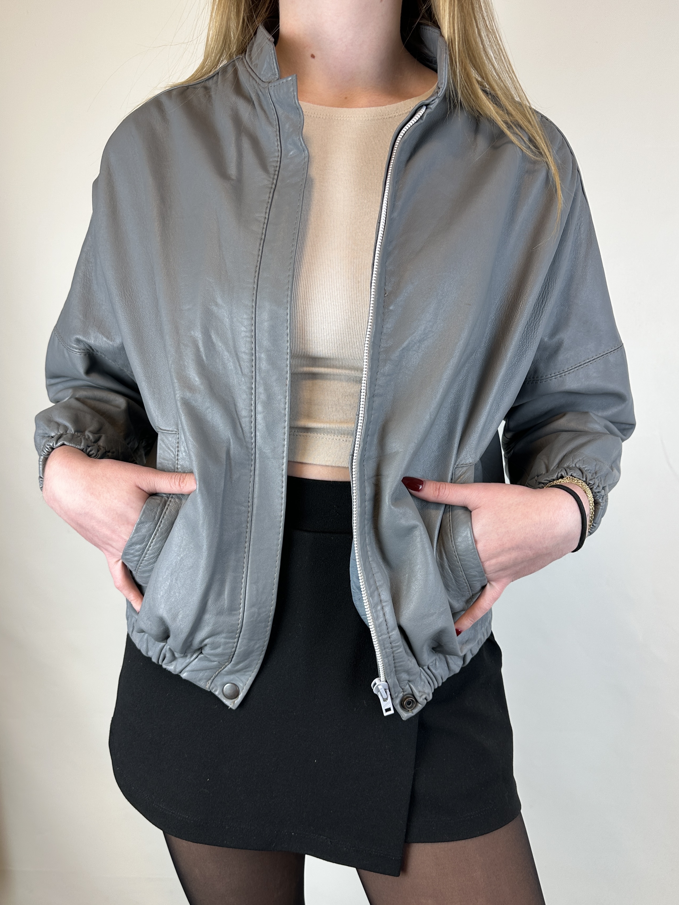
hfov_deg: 56.8
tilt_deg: -9.2
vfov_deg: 71.6
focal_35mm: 24
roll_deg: -0.3
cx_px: 340
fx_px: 628
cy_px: 452
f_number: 1.78
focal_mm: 6.86
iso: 64
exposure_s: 1/100
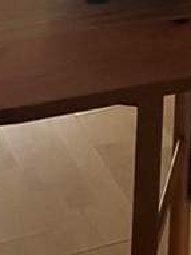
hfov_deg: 10.1
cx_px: 195
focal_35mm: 145
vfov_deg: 11.2
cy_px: -379
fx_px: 1068
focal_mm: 5.1
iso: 500
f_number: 1.6
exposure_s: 1/60
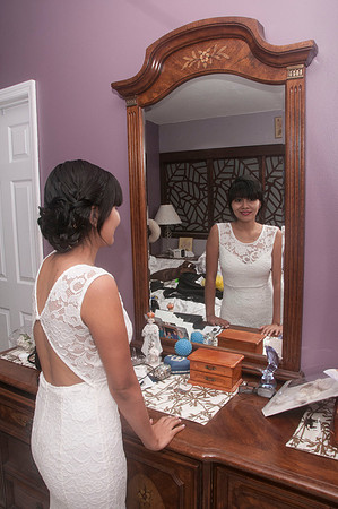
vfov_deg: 67.4
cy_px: 254
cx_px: 169
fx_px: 381
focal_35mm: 27
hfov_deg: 47.8
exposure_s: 1/250
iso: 400
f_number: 11
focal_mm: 18
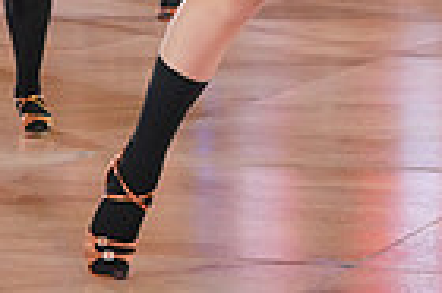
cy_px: -222
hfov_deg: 10.3
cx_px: 322
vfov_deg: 6.7
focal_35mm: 199
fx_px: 2440
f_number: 5.6
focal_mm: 48
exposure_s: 1/400
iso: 5000
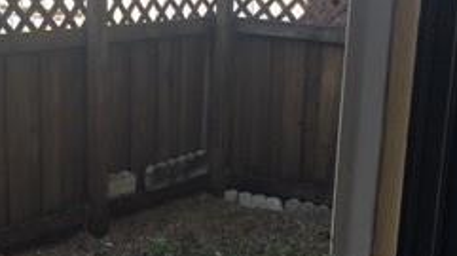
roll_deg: -2.1
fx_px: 1017
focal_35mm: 84
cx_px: 207
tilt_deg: -18.0
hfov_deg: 25.3
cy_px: 284
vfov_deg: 14.0
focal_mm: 4.15
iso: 25
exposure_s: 1/120
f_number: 2.2
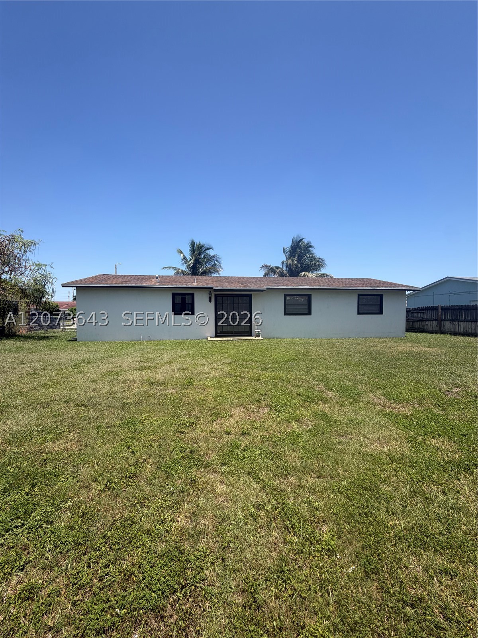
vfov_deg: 102.1
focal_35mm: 14
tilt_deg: +0.5
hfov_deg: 85.7
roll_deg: -0.4
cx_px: 239
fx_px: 258
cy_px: 319
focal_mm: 2.22
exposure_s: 1/770
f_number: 2.2
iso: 25
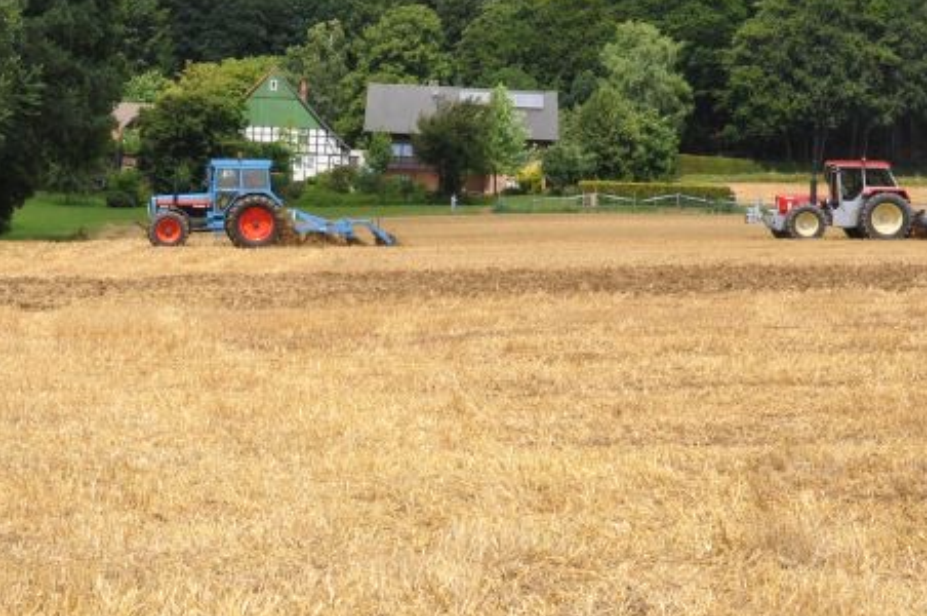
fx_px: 2186
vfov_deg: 16.0
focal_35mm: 85
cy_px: 194
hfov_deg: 23.9
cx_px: 386
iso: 200
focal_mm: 32
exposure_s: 1/200
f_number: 14
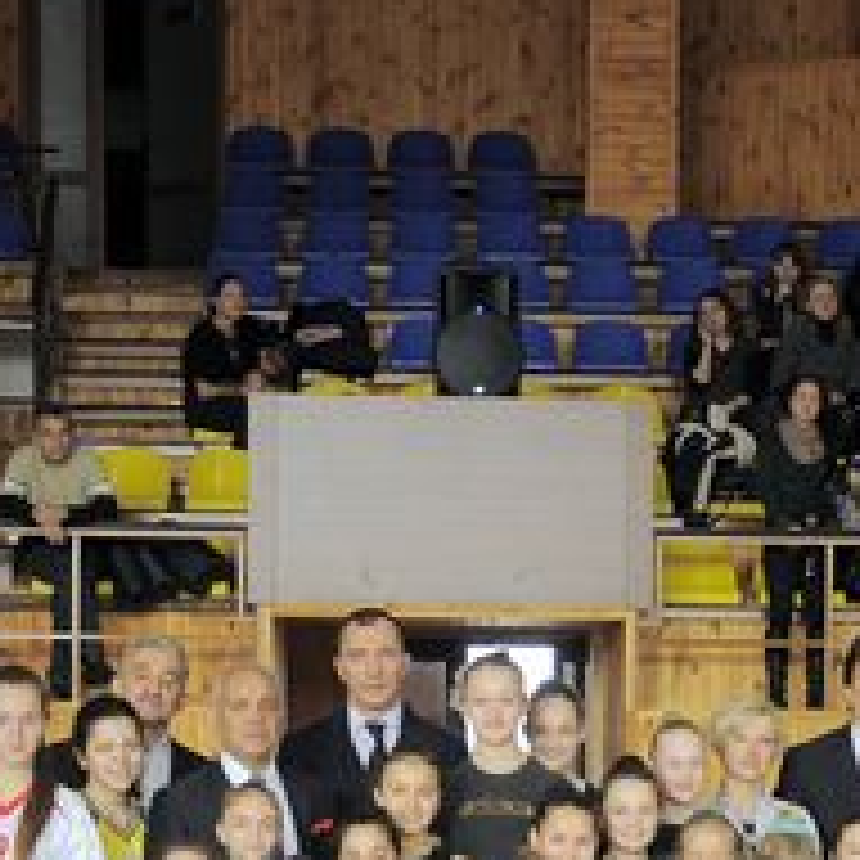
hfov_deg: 14.3
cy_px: 1000
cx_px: 684
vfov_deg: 14.0
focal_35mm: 121
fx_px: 3401
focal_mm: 26
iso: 250
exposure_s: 1/30
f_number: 4
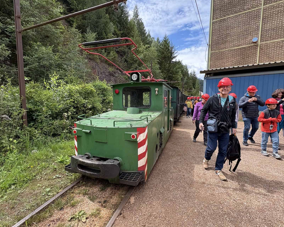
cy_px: 116
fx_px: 143
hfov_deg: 89.6
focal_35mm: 17
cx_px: 138
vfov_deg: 76.9
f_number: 2.2
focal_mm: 2.2
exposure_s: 1/482
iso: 40
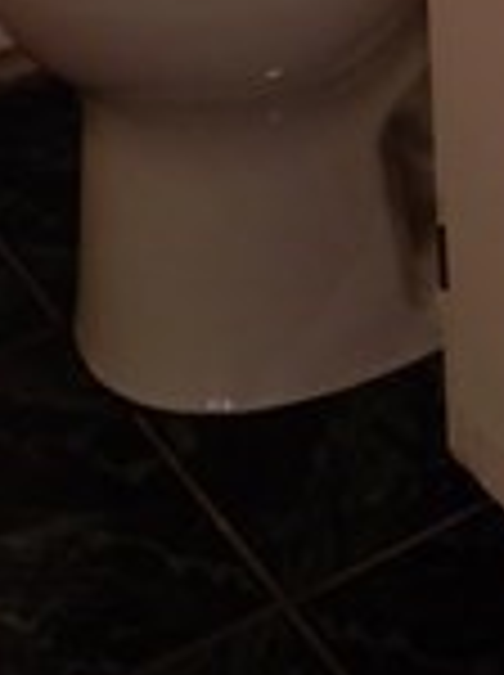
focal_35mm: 123
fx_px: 2395
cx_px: 284
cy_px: -909
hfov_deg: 12.0
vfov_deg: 12.7
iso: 140
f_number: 3.4
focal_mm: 4.3
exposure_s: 1/30
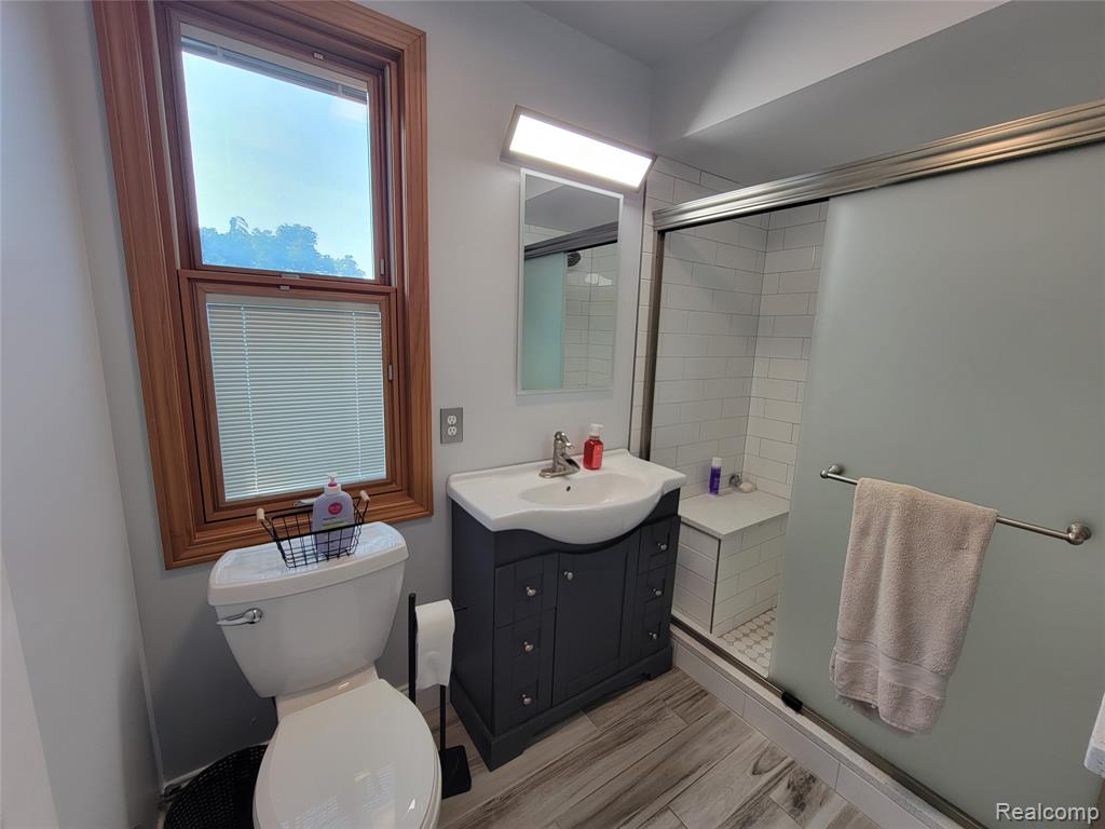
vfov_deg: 89.9
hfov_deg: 106.2
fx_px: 415
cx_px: 552
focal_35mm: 13
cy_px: 414
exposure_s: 1/60
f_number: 2.2
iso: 50
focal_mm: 2.2
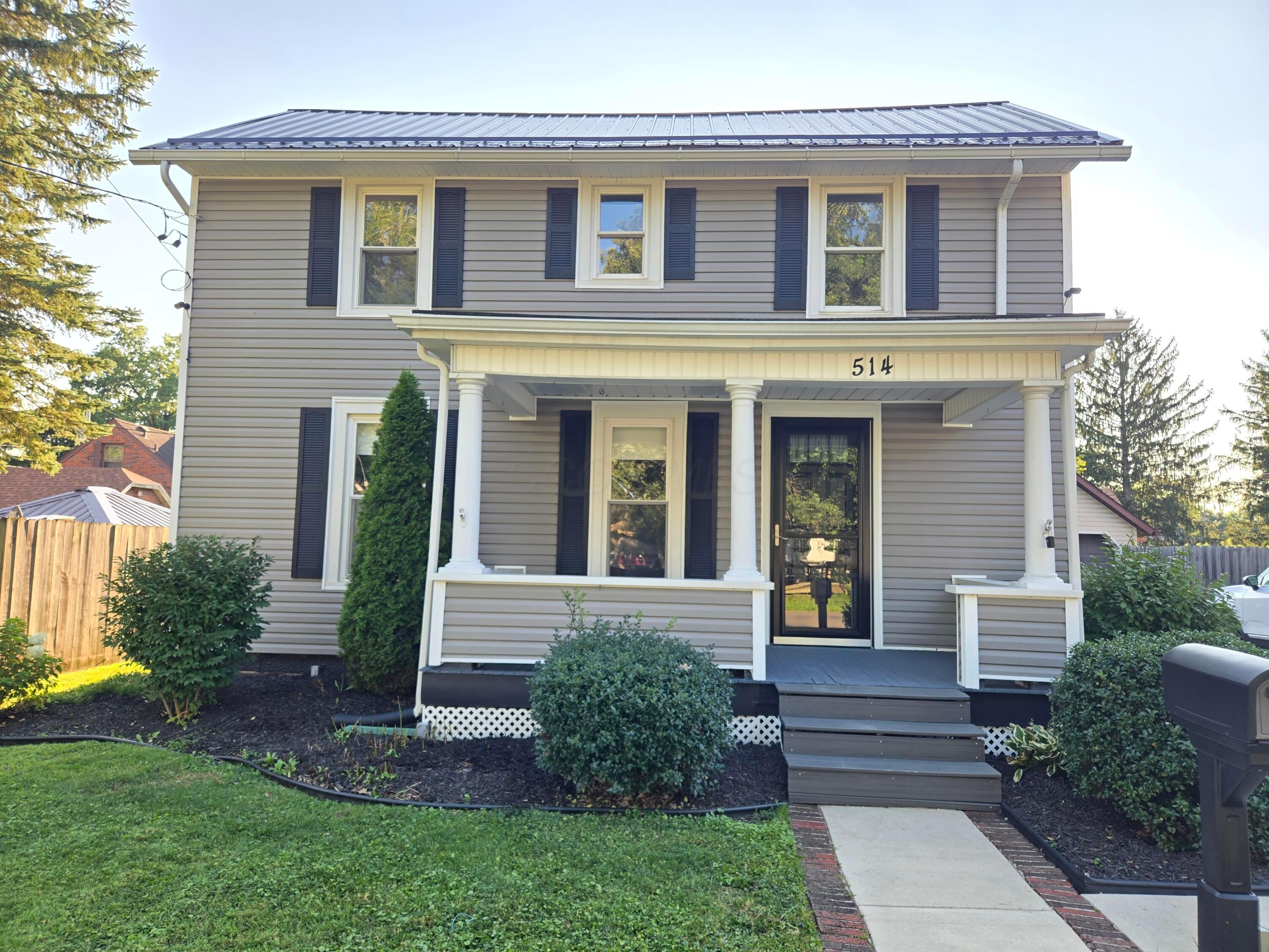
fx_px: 843
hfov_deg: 73.9
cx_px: 634
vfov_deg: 58.9
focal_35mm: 23
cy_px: 476
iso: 25
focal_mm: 5.4
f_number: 1.8
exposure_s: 1/180
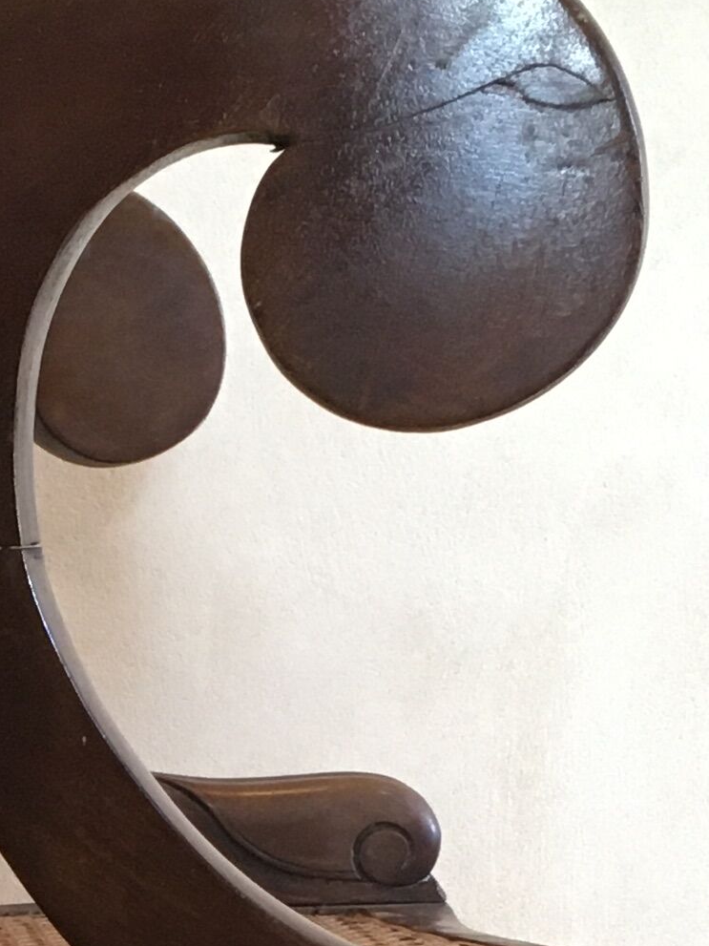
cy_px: 1181
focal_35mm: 118
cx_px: -70
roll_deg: +0.7
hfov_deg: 12.3
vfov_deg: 15.9
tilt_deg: -10.6
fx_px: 3223
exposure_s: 1/33
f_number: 2.2
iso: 160
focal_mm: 4.15
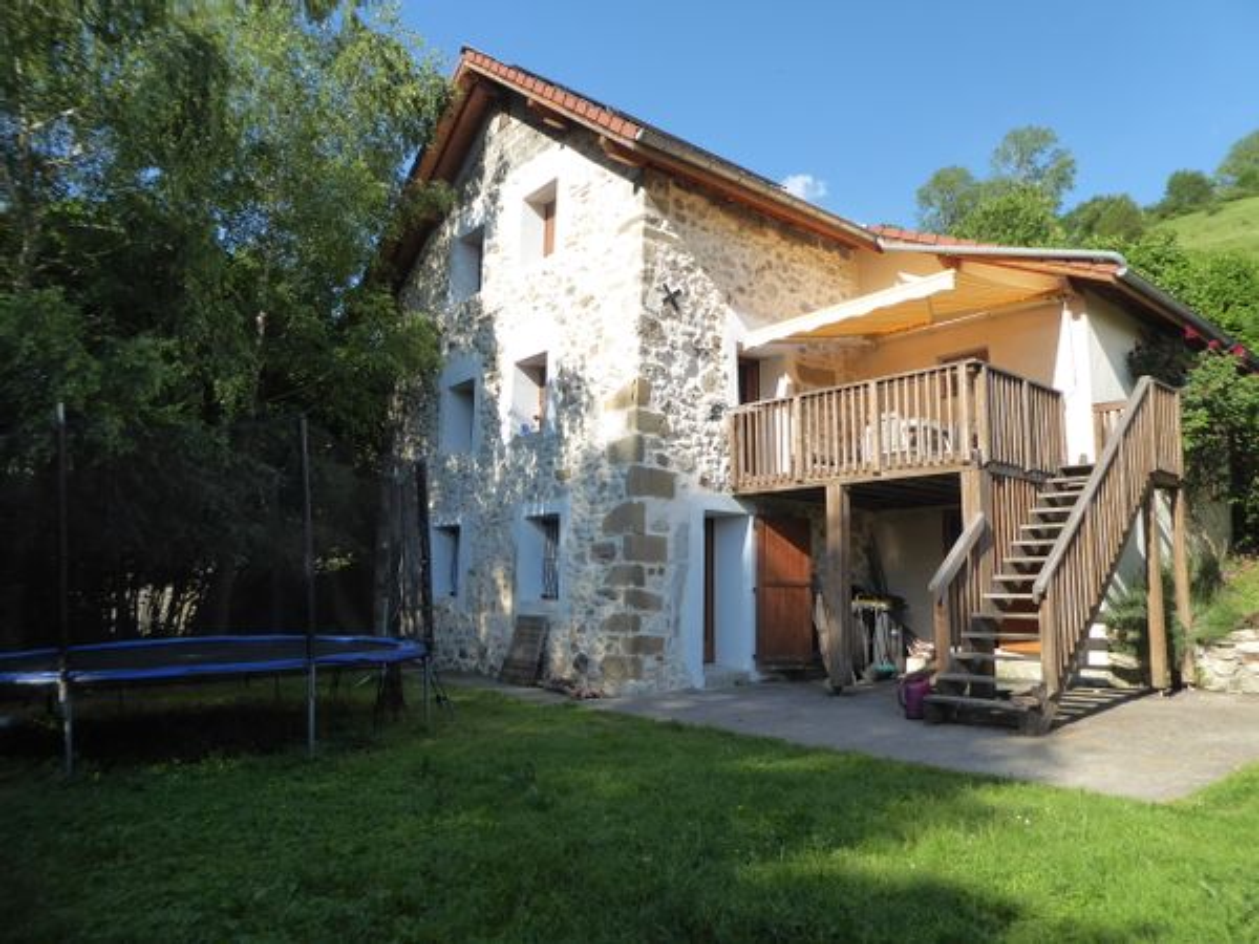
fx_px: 909
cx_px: 630
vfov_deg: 54.9
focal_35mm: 25
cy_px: 472
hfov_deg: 69.4
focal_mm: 4.3
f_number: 3.3
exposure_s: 1/500
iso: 125
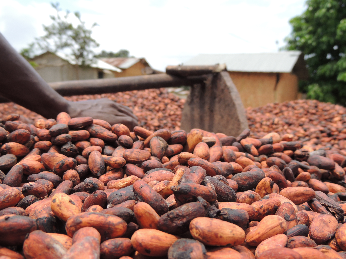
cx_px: 173
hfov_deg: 52.6
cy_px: 130
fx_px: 350
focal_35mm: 35
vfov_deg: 40.7
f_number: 3.3
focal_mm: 6.2
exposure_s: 1/640
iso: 100
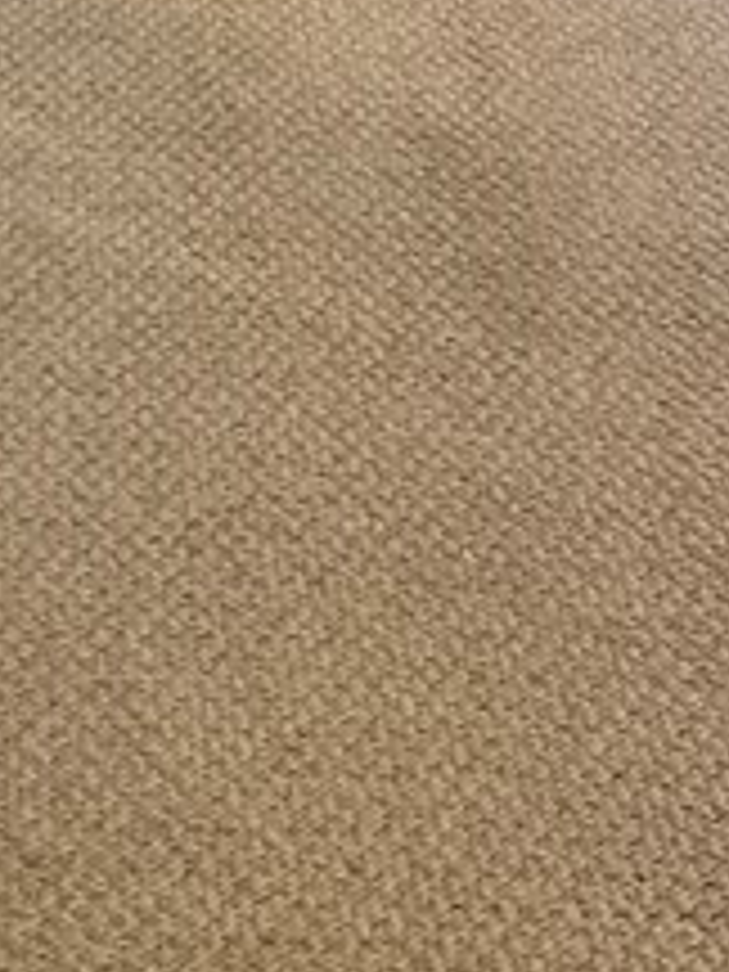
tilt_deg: -14.8
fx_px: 3454
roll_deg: -1.4
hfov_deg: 11.8
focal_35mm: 123
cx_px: -94
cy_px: -932
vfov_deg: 13.8
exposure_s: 1/60
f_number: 1.8
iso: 125
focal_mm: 4.25
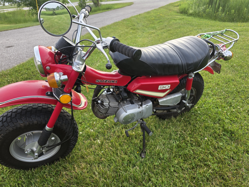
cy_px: 94
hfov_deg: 73.9
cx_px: 124
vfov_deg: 58.9
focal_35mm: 23
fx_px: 165
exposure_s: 1/180
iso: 50
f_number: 1.7
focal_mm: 6.3
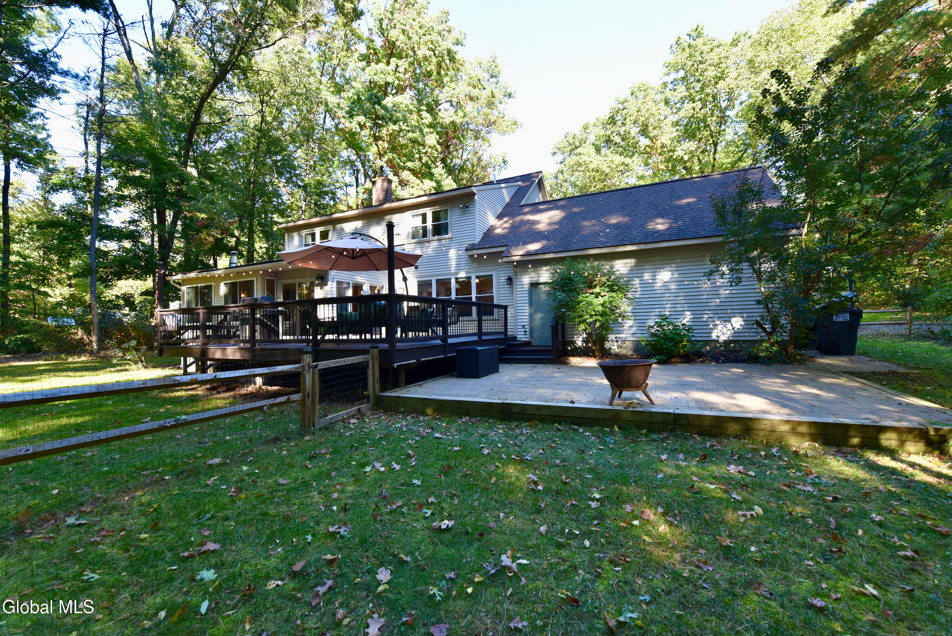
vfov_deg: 81.3
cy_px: 318
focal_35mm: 14
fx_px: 370
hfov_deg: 104.2
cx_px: 476
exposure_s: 1/200
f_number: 7.1
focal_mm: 14
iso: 800
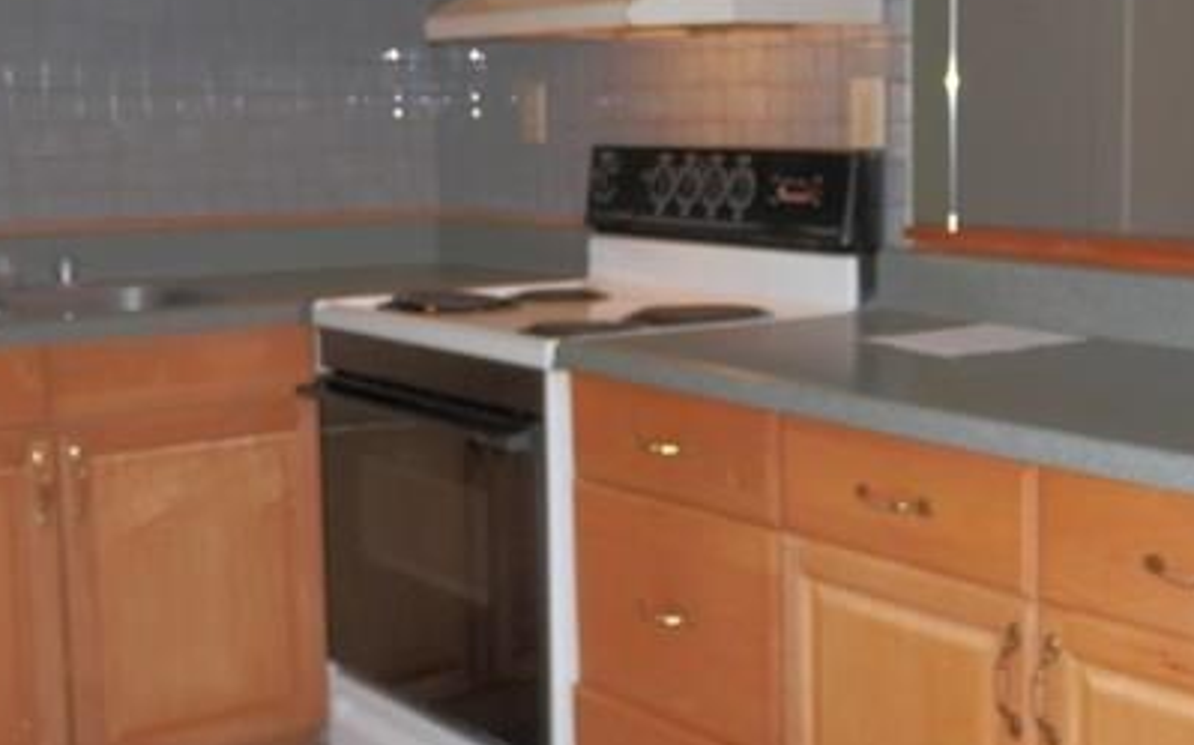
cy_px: 383
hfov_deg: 39.2
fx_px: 1659
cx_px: 775
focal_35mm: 51
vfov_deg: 25.3
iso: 100
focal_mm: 5.5
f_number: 3.3
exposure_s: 1/60
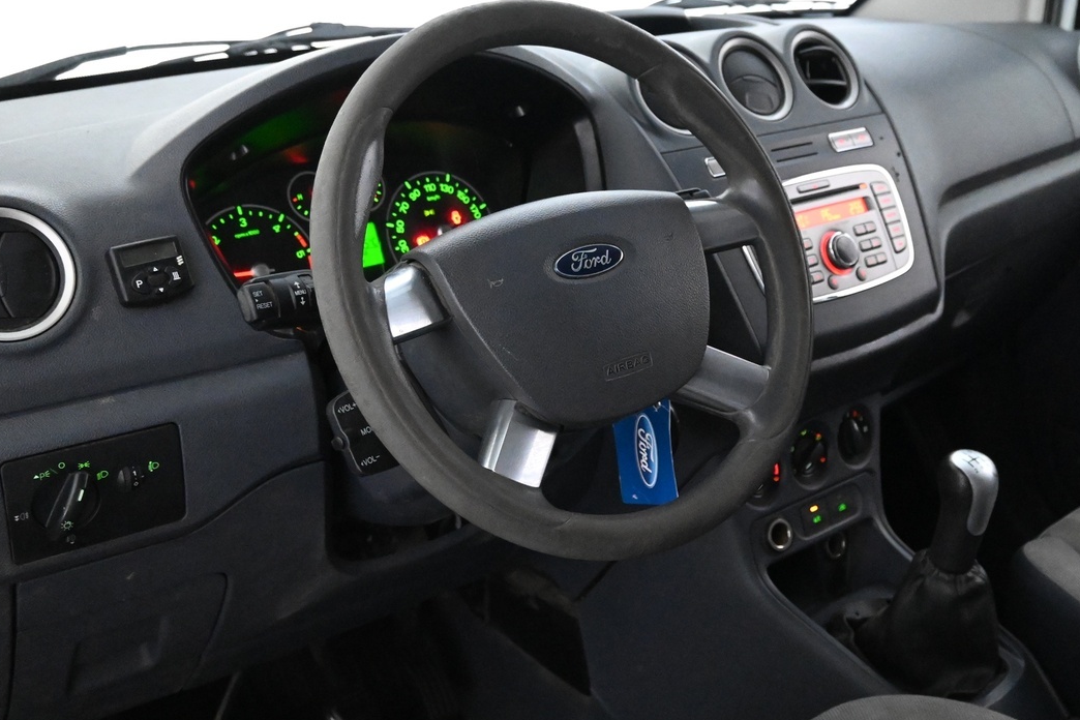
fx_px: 1362
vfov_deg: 29.6
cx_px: 616
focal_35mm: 45
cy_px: 351
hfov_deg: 43.2
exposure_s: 1/50
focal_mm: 19.5
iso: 6400
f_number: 3.8
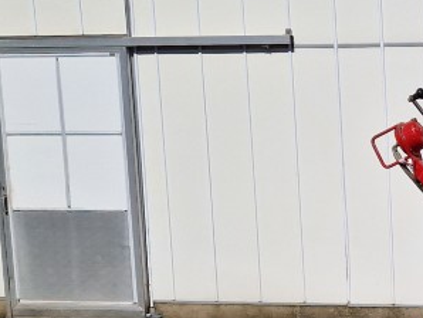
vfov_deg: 18.6
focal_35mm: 79
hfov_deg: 20.6
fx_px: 966
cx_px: 656
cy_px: 217
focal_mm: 5.4
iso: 50
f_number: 1.8
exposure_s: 1/5488
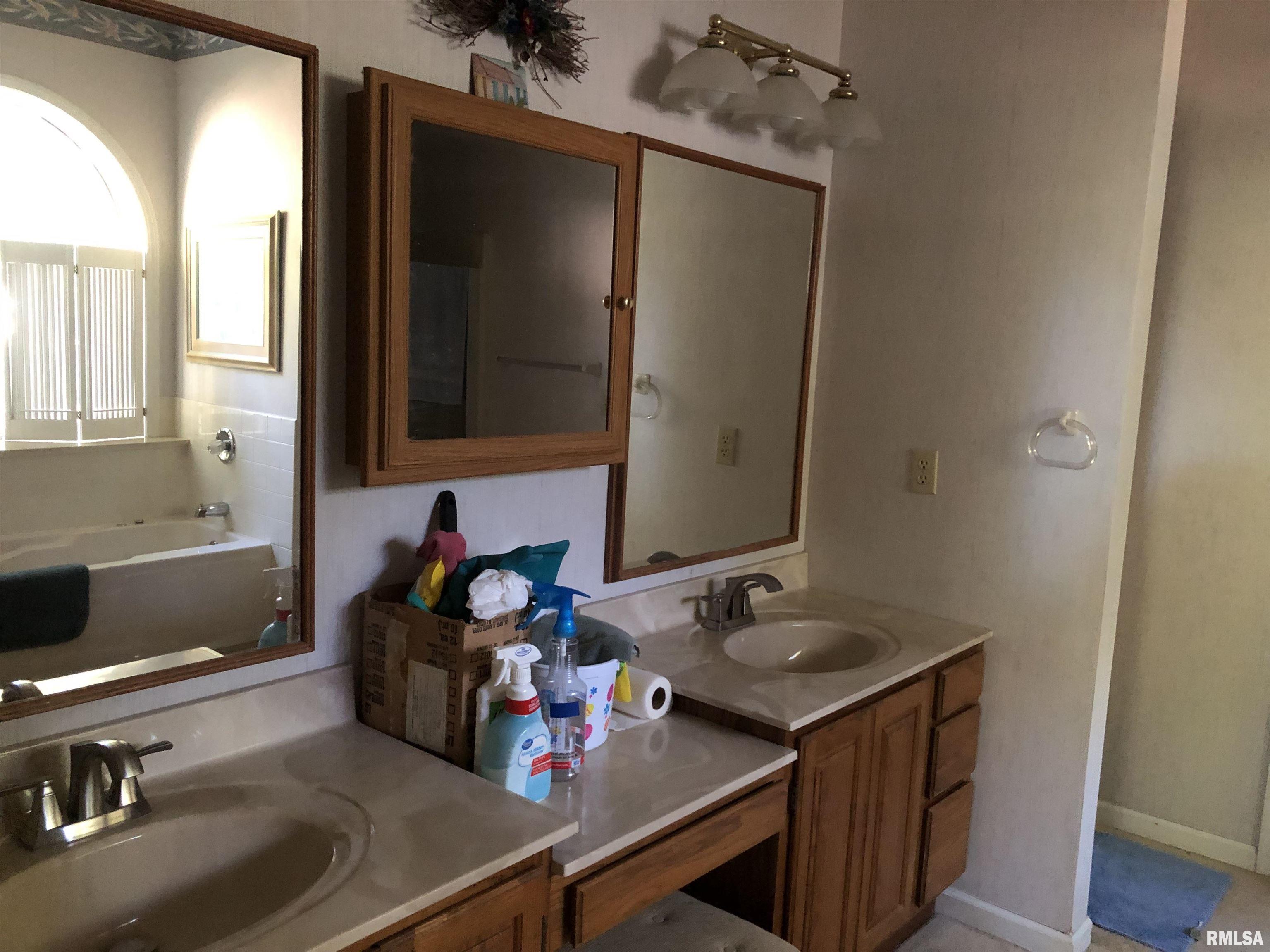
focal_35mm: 28
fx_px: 1027
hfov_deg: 63.4
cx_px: 635
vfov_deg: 49.7
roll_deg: -1.4
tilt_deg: -7.5
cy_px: 476
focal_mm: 3.99
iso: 100
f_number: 1.8
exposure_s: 1/4
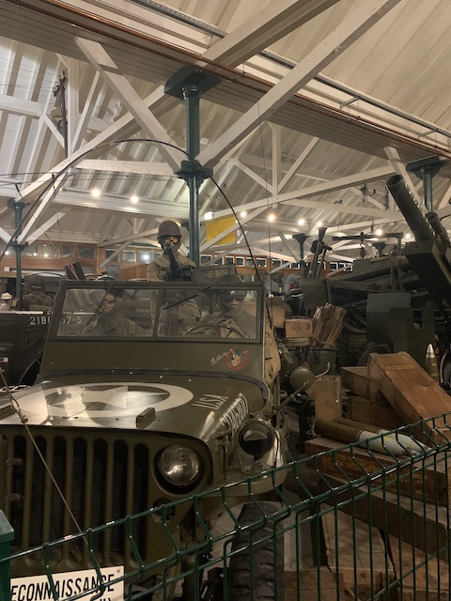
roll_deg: +1.2
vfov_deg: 67.3
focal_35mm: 26
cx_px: 226
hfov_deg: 53.1
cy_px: 300
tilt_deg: +1.0
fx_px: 452
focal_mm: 4.25
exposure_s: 1/25
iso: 640
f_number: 1.8
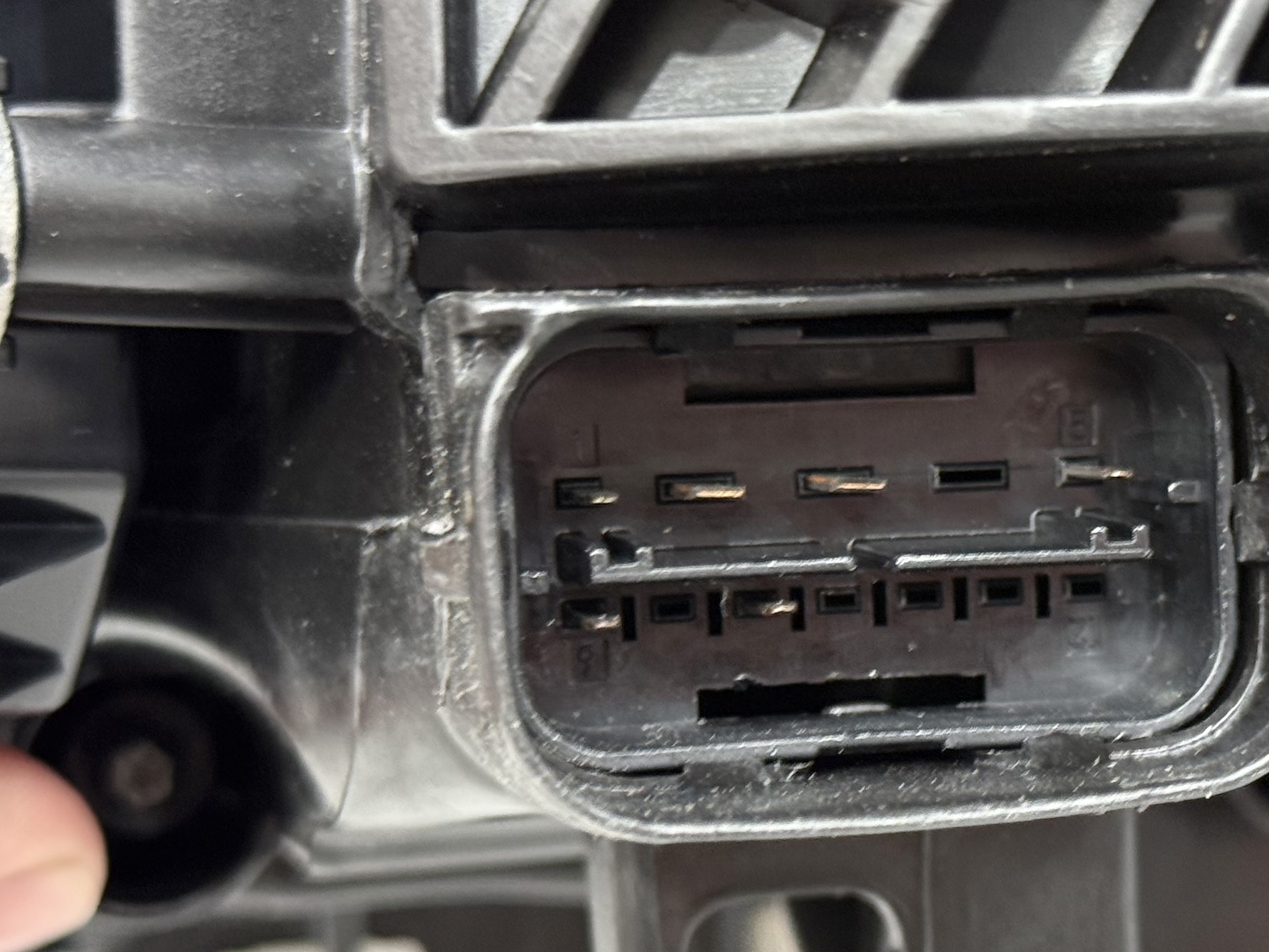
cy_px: 570
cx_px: 936
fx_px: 3483
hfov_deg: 20.5
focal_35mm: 95
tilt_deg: -46.3
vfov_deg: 15.6
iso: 160
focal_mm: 6.76
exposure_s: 1/50
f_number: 1.78
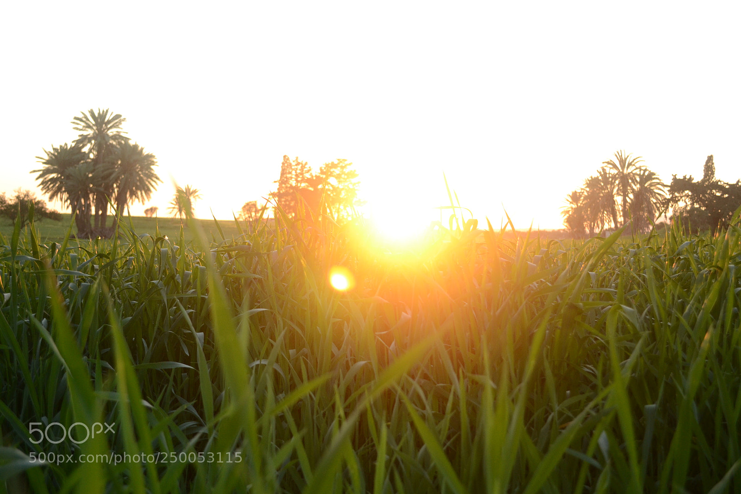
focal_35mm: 44
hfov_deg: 45.0
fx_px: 895
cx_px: 370
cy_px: 247
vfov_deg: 30.8
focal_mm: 29
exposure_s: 1/200
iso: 400
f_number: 4.5
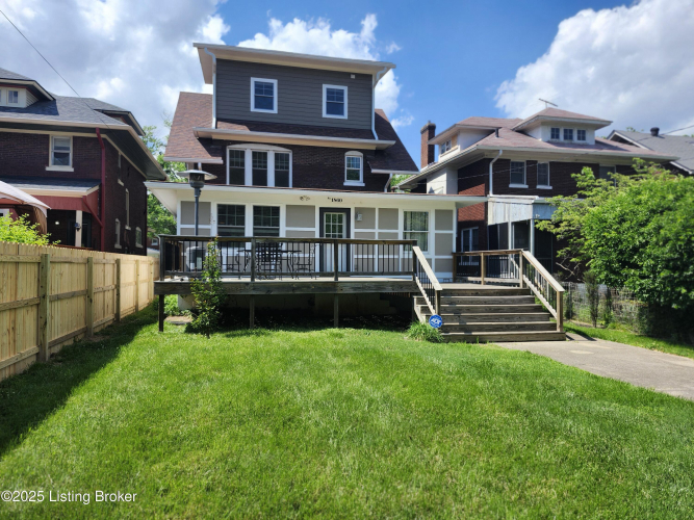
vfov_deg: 58.9
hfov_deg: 73.9
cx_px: 347
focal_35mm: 23
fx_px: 461
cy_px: 260
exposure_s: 1/1245
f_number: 1.8
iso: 25
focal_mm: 5.54
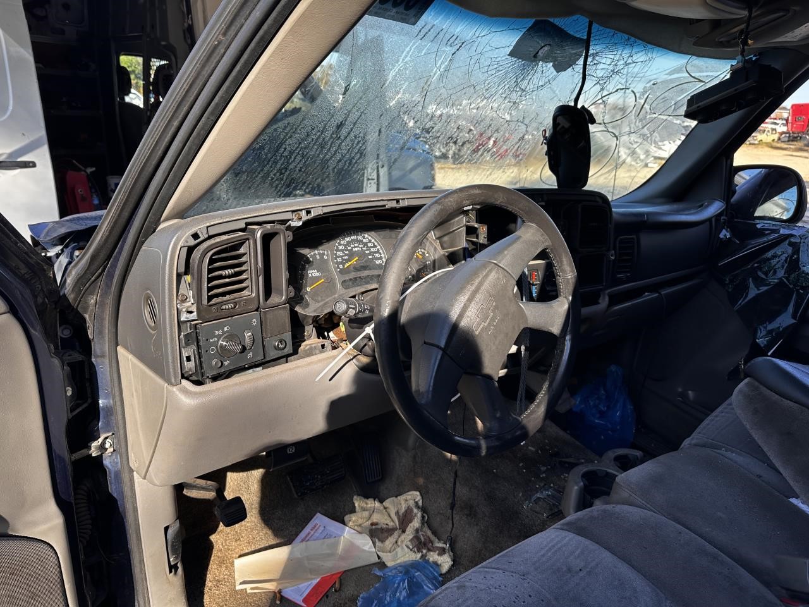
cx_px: 404
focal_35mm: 24
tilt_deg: -17.8
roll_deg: -5.0
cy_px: 304
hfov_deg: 71.6
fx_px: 561
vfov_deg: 56.8
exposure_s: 1/672
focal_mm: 6.86
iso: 80
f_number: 1.78
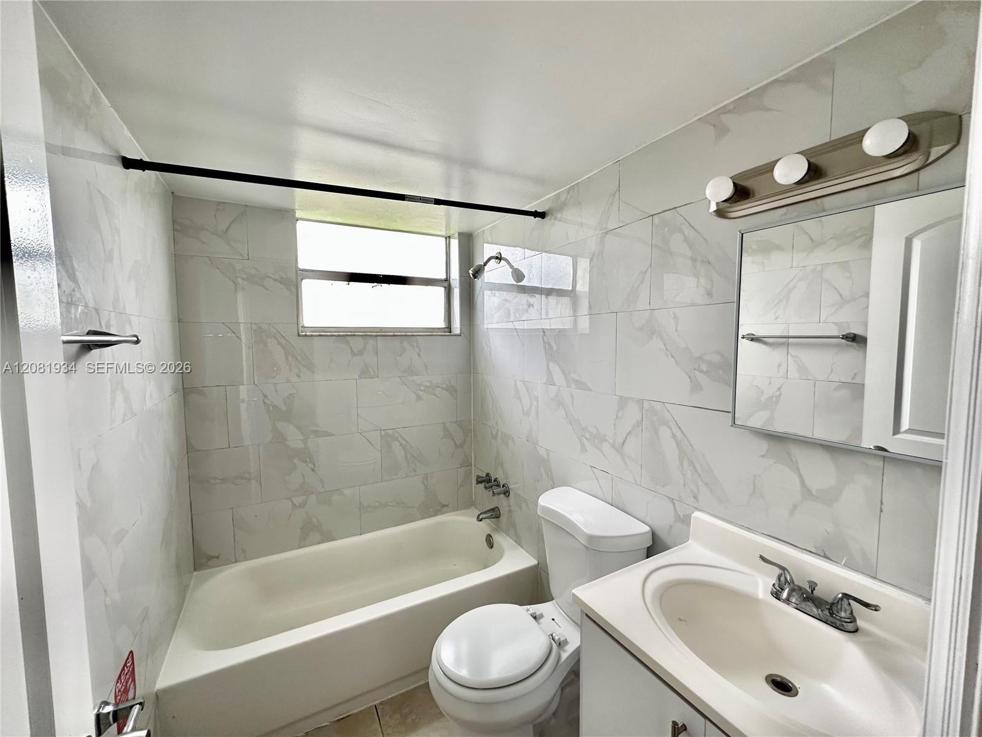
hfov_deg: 102.1
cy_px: 368
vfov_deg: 85.7
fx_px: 397
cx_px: 491
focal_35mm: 14
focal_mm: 2.22
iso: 100
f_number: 2.2
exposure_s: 1/99
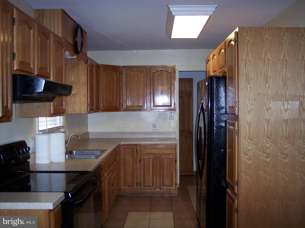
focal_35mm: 39
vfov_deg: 36.8
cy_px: 114
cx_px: 152
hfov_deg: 47.9
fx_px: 344
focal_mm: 8
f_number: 2.8
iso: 140
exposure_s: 1/60
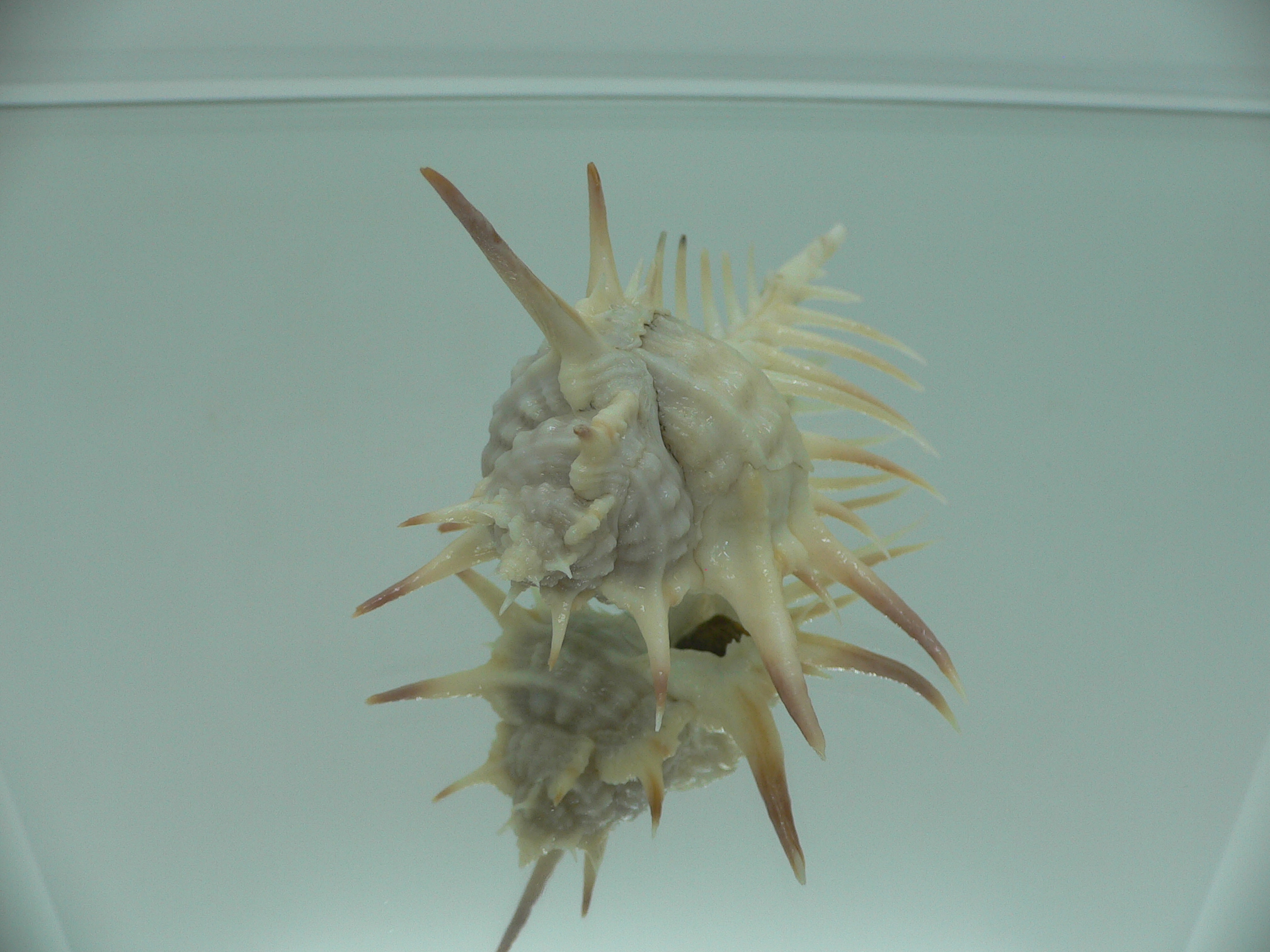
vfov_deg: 40.7
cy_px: 476
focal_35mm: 35
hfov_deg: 52.6
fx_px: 1284
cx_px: 635
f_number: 2.8
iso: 80
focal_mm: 4.6
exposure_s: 1/60
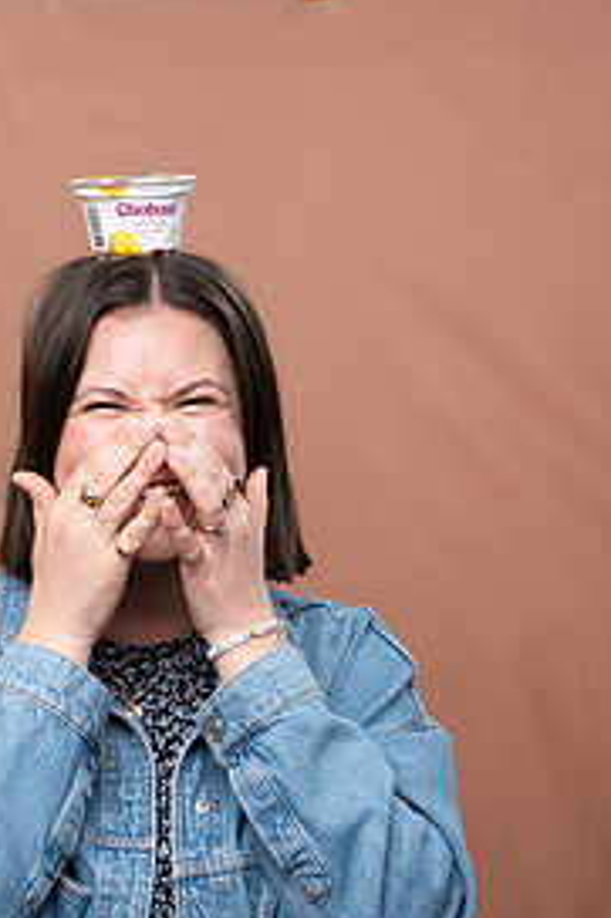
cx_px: 216
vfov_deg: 23.4
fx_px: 2192
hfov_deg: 15.8
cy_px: 719
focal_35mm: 86
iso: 320
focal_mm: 52
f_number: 4
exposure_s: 1/160
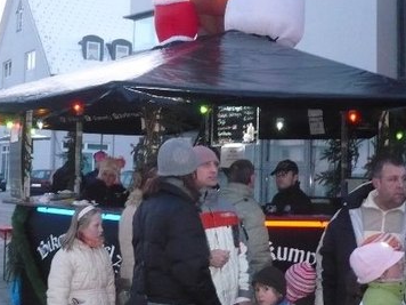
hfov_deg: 32.7
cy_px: 126
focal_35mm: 59
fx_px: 692
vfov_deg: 24.8
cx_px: 184
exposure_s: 1/30
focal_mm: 5.8
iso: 400
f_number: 2.8
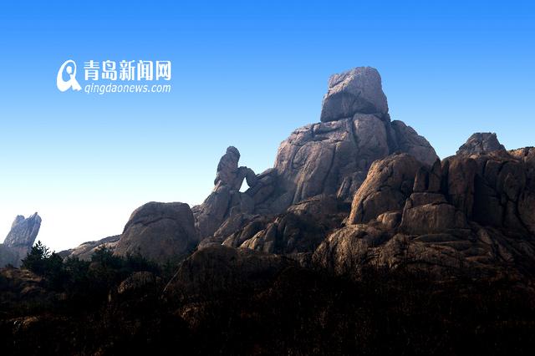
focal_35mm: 128
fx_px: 1894
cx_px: 268
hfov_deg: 16.1
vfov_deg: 10.7
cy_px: 178
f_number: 10
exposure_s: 1/320
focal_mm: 85
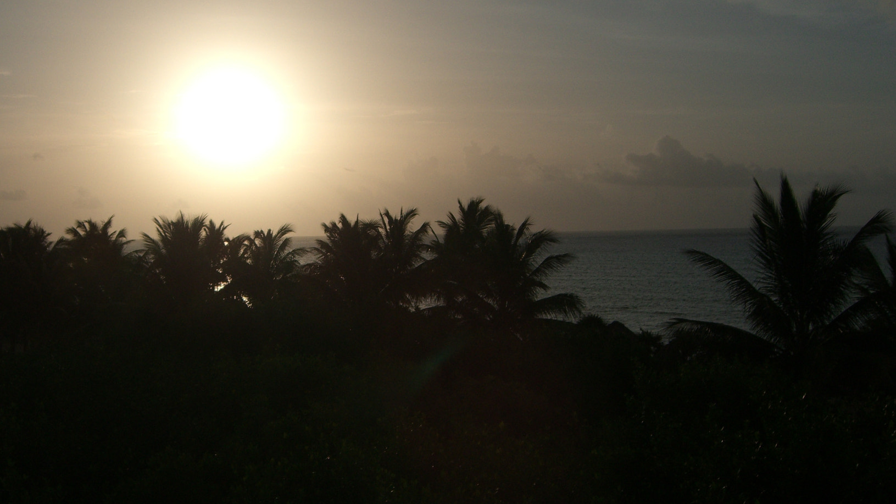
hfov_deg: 39.6
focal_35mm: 52
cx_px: 338
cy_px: 195
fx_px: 1235
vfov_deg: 23.0
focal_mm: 7.9
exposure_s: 1/1000
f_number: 8
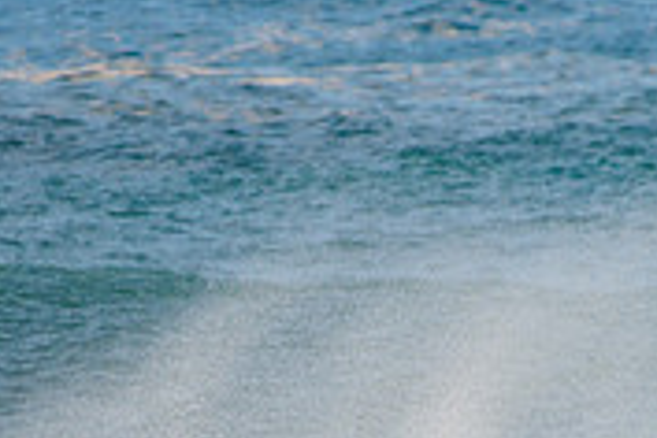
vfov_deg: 0.8
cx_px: 598
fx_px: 29946
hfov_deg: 1.3
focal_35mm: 1641
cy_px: 715
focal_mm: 500
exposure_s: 1/1600
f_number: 5.6
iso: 180
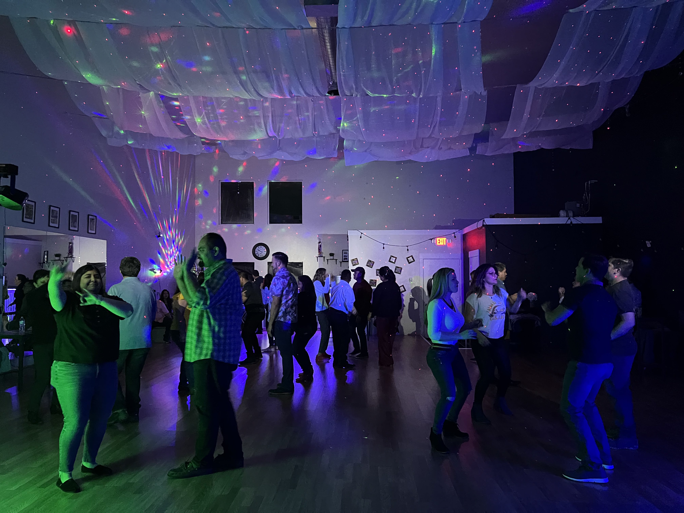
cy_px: 256
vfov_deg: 53.1
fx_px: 514
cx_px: 342
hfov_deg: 67.3
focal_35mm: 26
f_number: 1.5
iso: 1000
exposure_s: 1/30
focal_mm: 5.7
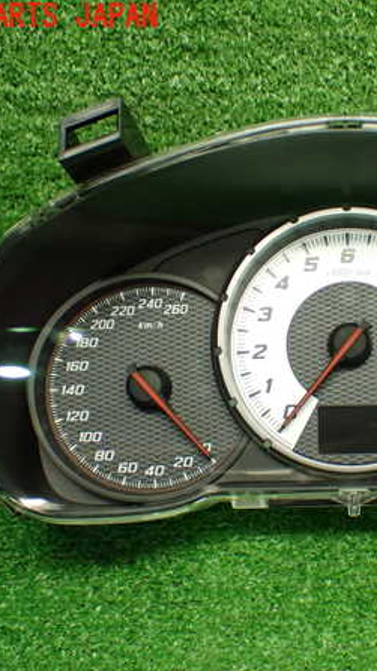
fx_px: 1068
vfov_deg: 34.9
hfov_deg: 19.7
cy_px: 336
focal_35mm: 60
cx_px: 335
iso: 800
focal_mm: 7.31
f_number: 2.8
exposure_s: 1/100
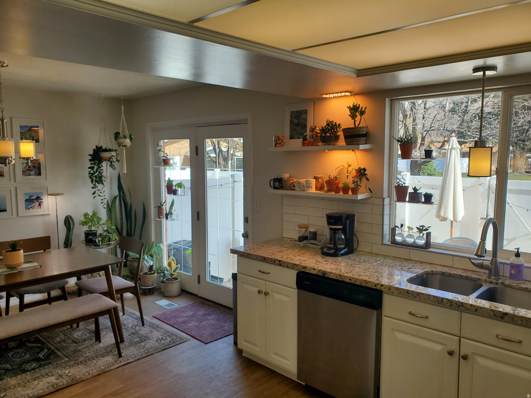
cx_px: 266
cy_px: 199
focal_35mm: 26
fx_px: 399
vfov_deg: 53.1
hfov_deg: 67.3
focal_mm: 4.3
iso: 50
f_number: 2.4
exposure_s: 1/329
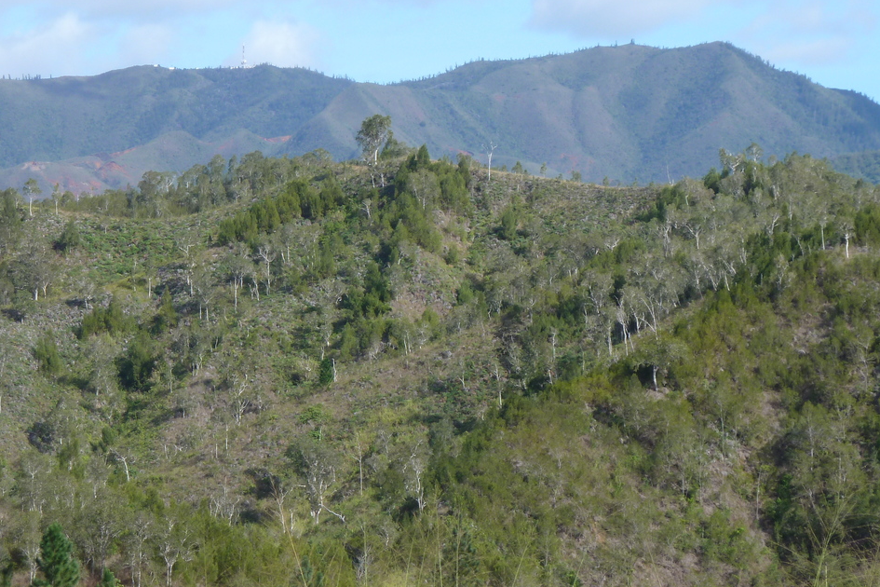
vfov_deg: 7.6
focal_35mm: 181
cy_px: 198
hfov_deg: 11.4
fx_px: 4424
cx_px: 443
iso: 80
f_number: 4.5
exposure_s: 1/320
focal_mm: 22.5
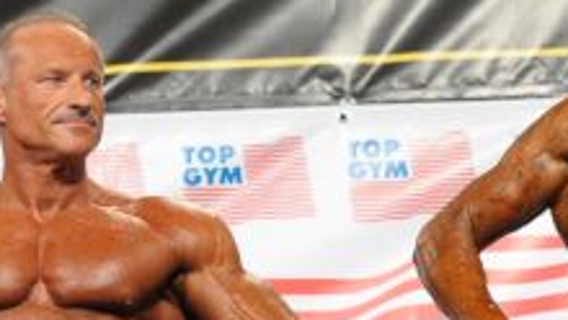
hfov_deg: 5.9
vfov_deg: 3.3
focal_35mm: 366
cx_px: 413
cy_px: 320
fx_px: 5515
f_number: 4
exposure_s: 1/320
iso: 800
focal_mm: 70
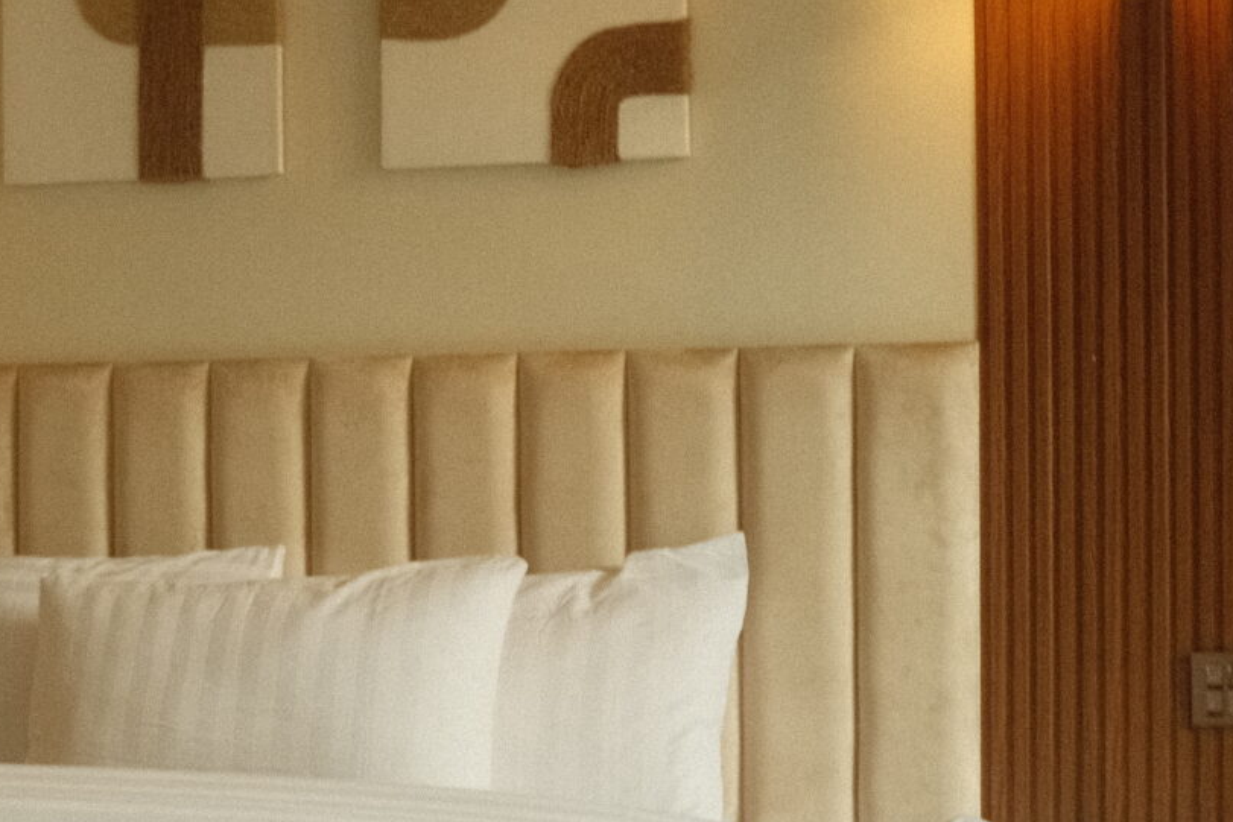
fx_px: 3460
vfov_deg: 13.6
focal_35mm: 101
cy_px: 469
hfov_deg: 19.3
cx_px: -144
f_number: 4.2
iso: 1600
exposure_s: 1/58
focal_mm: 21.5
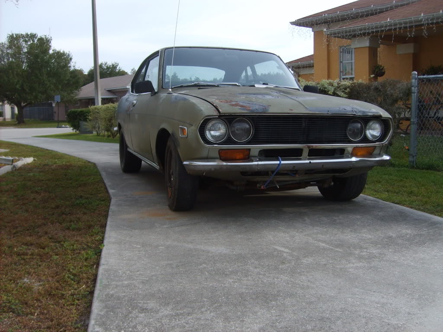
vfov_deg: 40.7
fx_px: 448
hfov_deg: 52.6
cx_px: 222
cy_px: 166
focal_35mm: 35
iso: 50
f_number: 2.8
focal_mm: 5.8
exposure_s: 1/500
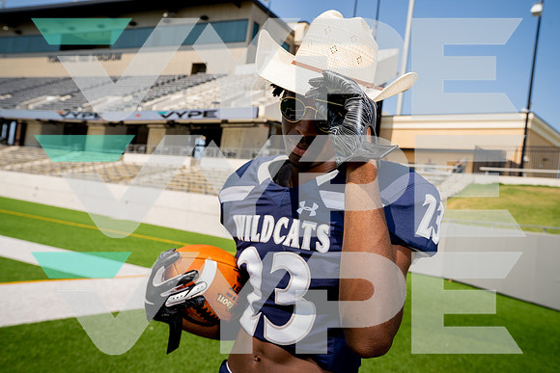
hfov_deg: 55.8
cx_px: 280
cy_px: 186
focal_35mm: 34
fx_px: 529
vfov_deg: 38.9
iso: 100
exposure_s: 1/250
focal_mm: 34
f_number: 7.1
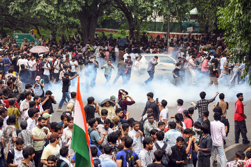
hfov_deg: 22.1
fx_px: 641
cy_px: 84
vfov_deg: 14.9
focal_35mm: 92
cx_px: 126
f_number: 3.2
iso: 1250
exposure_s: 1/800
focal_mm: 92
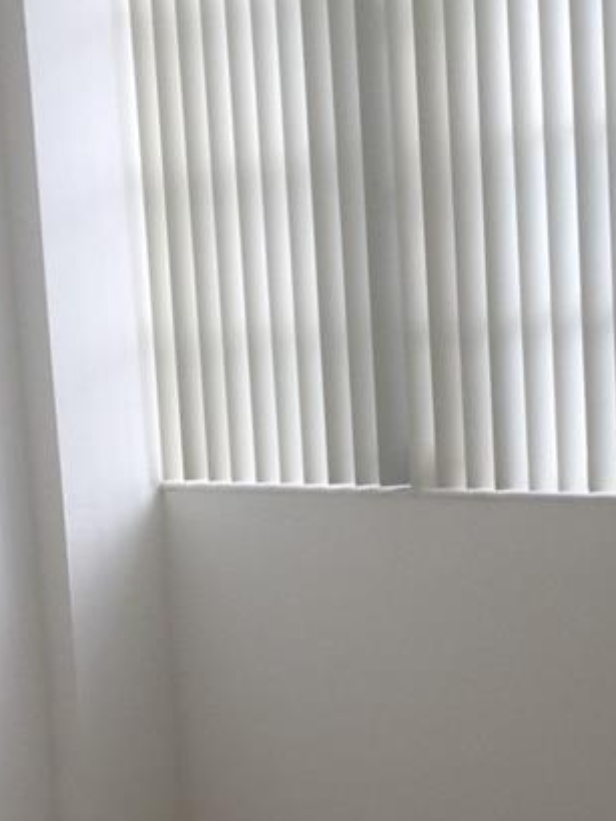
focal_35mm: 85
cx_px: 401
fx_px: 2016
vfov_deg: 22.9
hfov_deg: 17.3
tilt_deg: -6.8
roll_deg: +2.8
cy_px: 558
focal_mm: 4.15
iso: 32
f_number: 2.2
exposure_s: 1/136
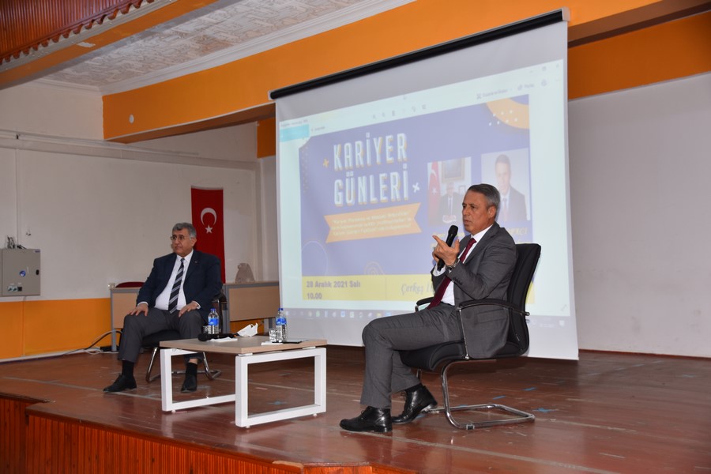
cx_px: 356
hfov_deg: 49.6
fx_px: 770
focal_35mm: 39
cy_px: 237
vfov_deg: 34.2
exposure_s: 1/60
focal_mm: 26
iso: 320
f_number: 4
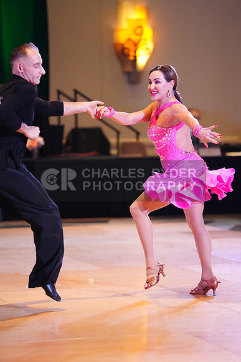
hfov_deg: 8.6
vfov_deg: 12.9
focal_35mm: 159
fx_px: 1596
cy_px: 181
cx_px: 120
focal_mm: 159
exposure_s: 1/320
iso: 5000
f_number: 2.8
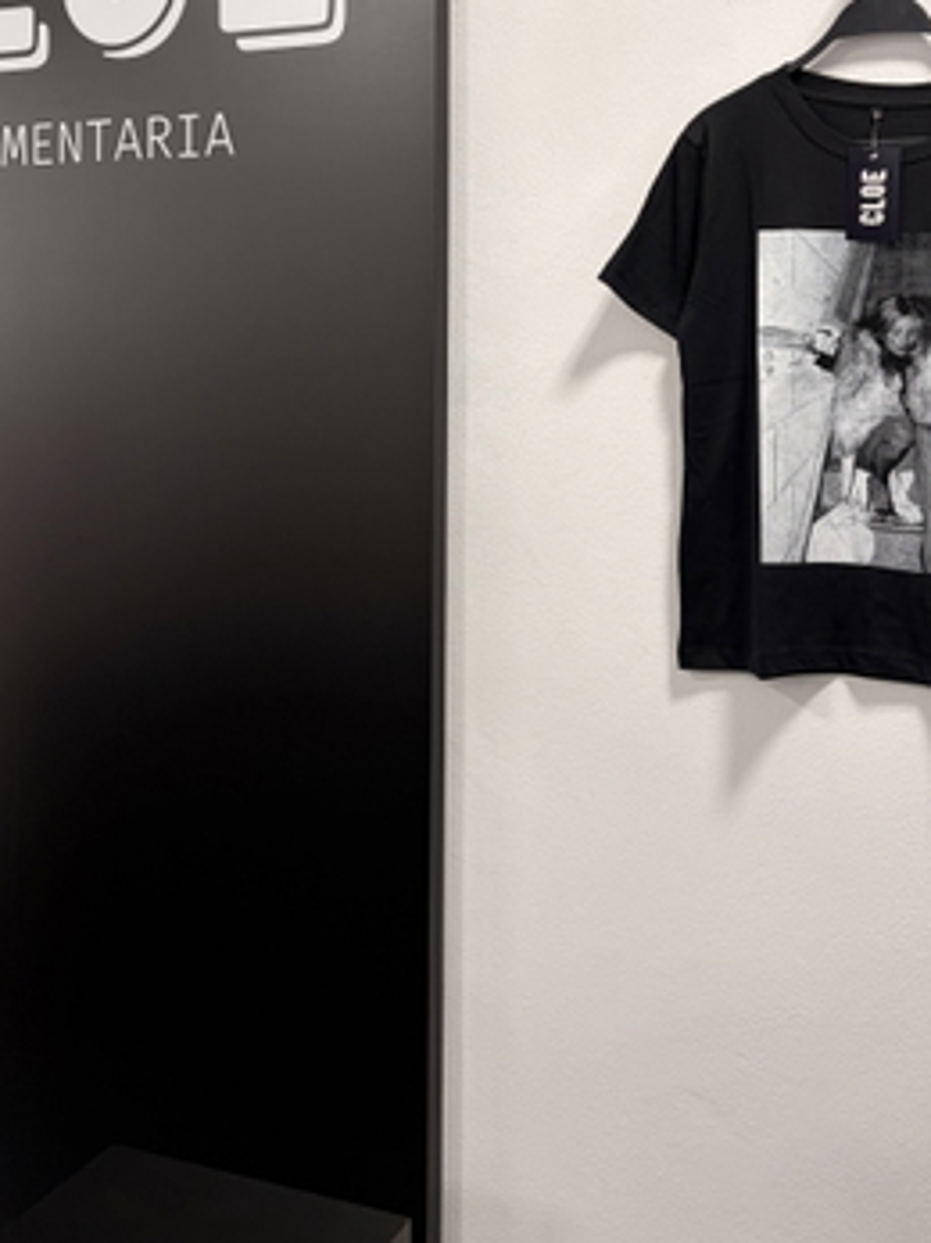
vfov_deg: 45.3
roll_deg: -1.2
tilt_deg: +0.9
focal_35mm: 40
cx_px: 491
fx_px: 1435
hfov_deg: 35.9
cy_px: 324
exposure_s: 1/50
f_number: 1.6
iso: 80
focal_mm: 5.96
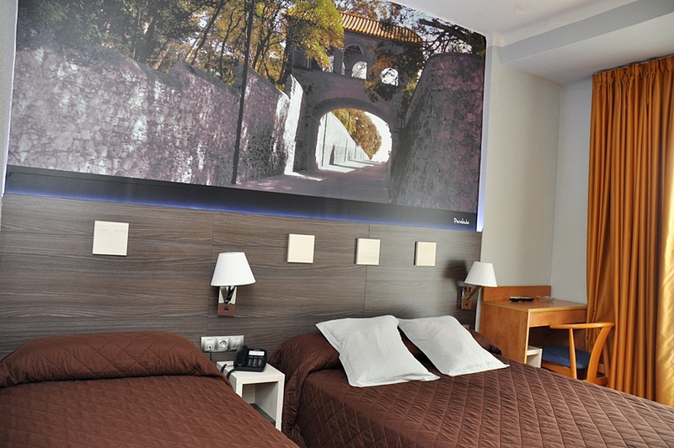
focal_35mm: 27
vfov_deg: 47.9
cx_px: 337
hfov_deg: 67.4
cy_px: 224
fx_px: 505
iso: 400
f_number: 5
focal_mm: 18
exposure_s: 1/60
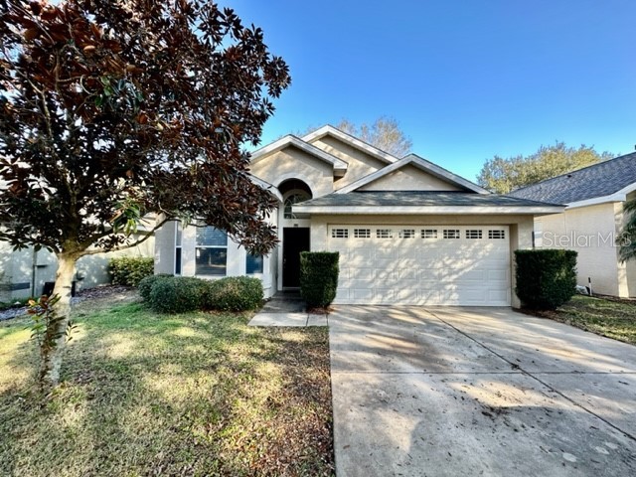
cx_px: 318
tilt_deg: +2.6
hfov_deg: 102.1
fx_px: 257
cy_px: 238
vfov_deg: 85.7
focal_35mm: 14
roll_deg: -1.0
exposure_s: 1/139
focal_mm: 2.22
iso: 40
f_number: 2.2
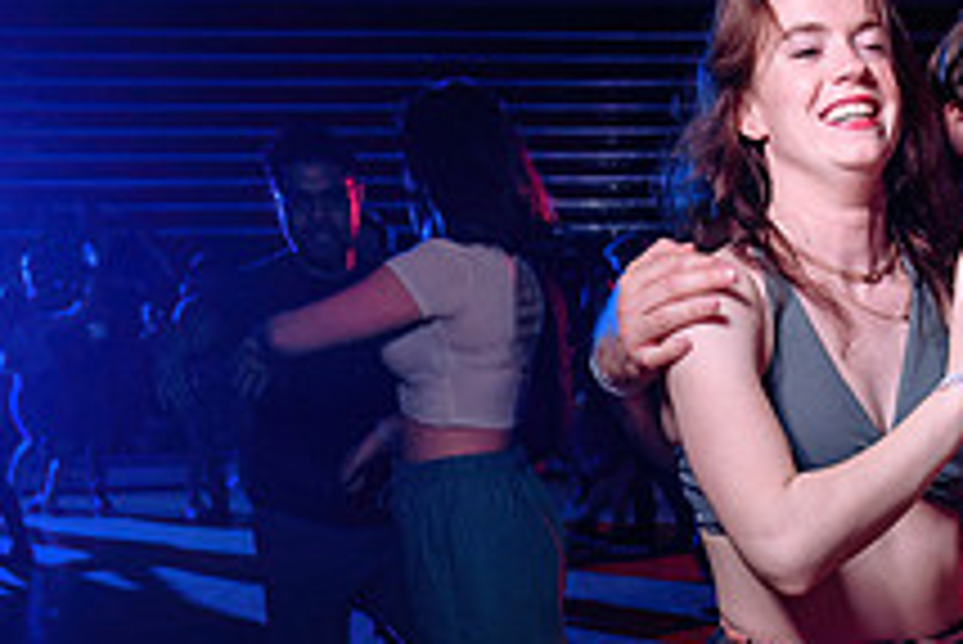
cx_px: 961
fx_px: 1927
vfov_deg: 18.7
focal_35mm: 72
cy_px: 548
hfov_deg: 26.6
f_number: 2.8
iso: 1250
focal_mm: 24
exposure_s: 1/60
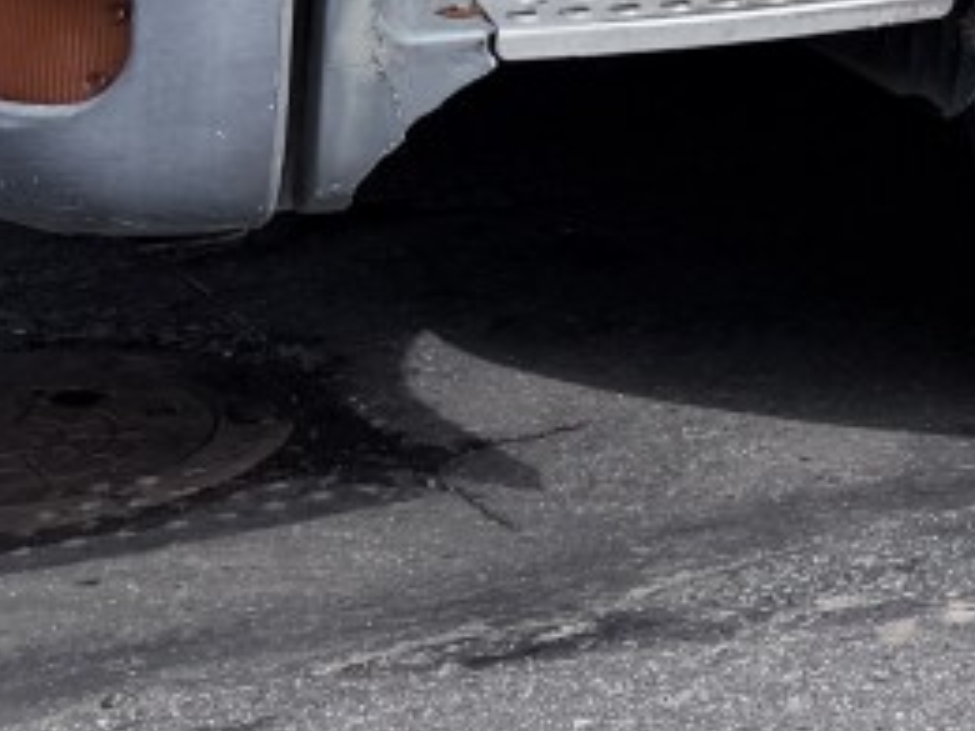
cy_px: -1218
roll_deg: -1.0
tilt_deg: +6.1
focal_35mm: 133
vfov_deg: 9.5
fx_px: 3746
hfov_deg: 13.1
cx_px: 1886
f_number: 1.78
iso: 80
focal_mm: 6.76
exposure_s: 1/8130
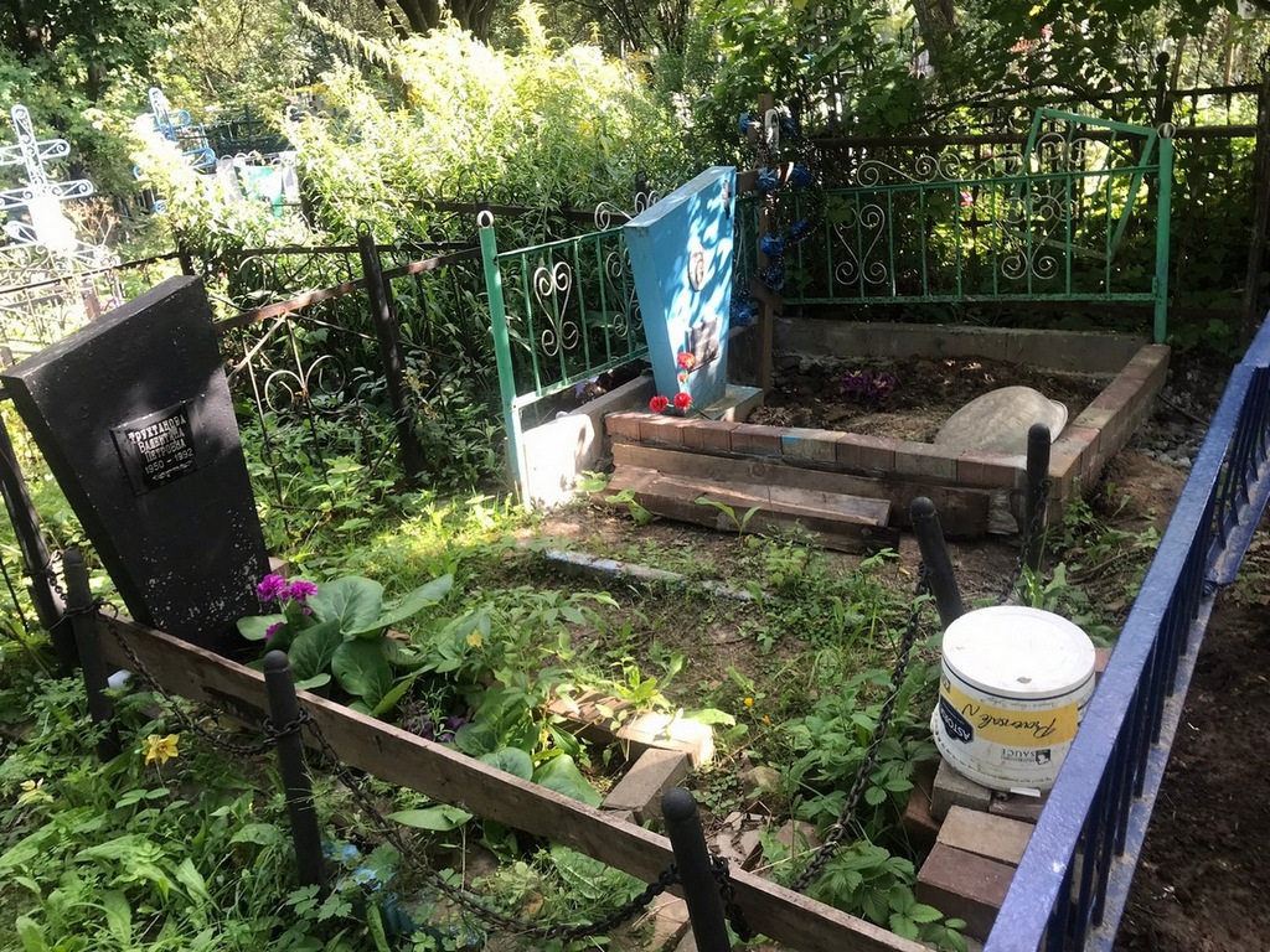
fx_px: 1027
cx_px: 635
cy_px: 476
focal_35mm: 28
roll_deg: +2.0
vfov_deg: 49.7
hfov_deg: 63.4
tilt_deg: -20.1
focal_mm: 3.99
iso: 20
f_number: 1.8
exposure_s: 1/100
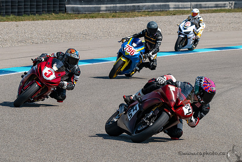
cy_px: 95
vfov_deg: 5.0
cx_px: 121
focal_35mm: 275
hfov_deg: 7.5
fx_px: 1852
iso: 450
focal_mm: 180
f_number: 11
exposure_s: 1/1250
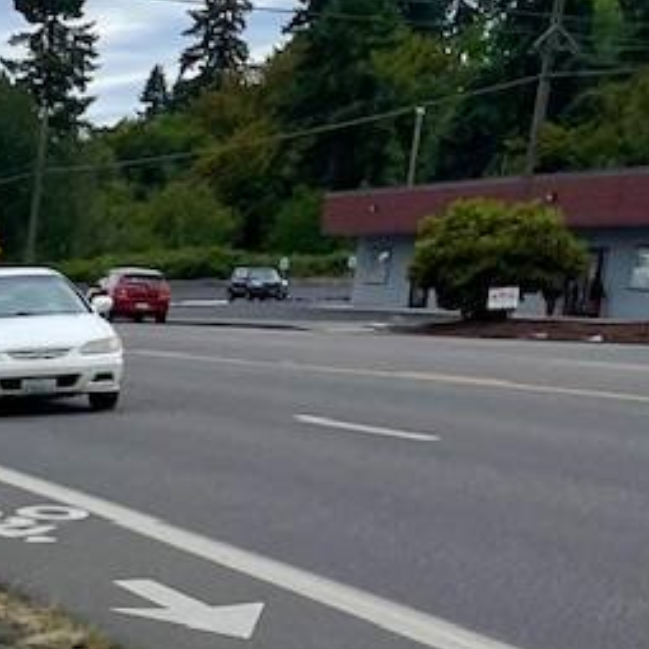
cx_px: -848
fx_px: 2354
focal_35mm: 111
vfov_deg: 14.4
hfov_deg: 12.6
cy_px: 1031
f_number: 1.6
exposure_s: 1/3922
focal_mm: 5.1
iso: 32
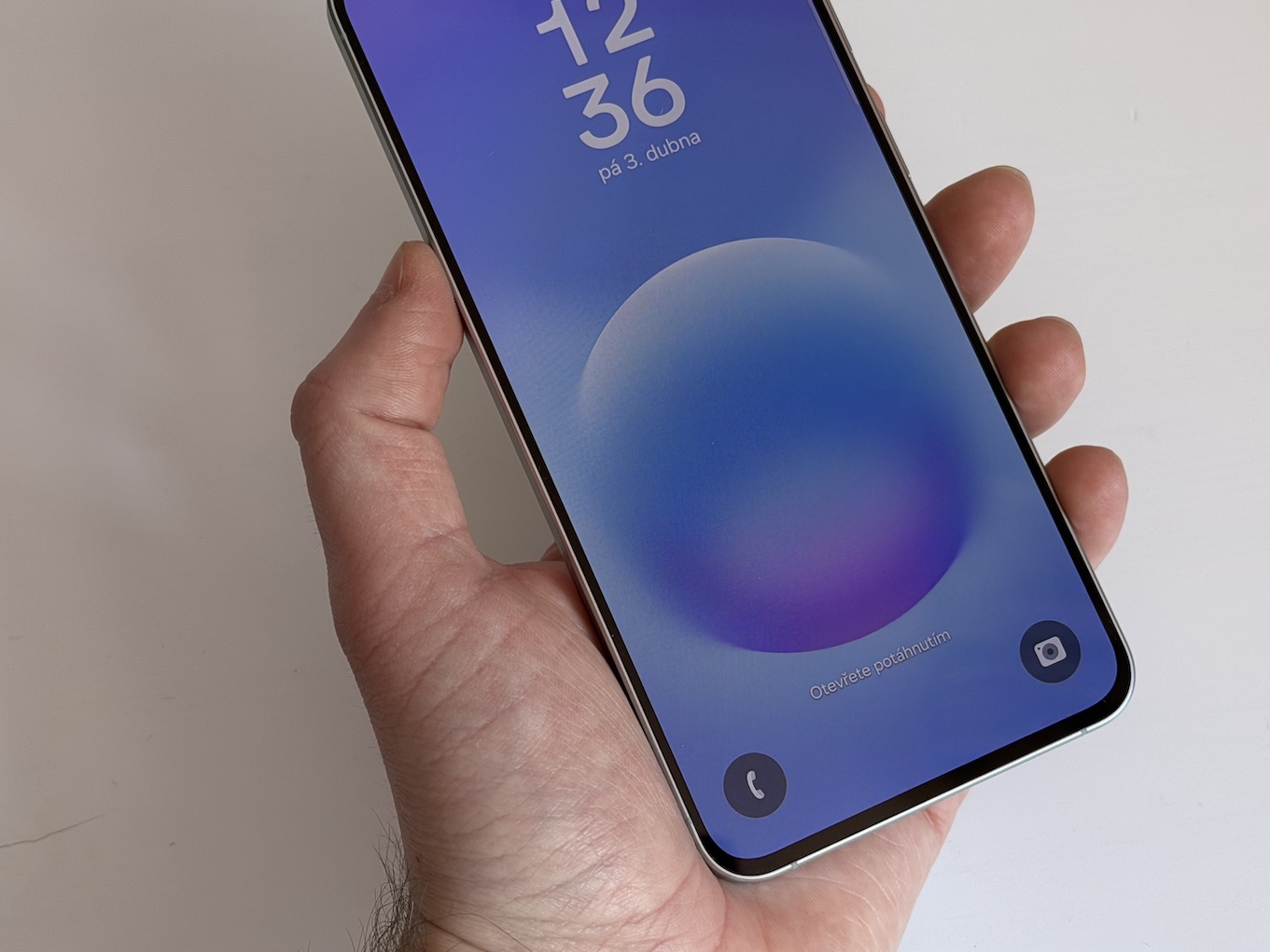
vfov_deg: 21.9
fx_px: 2458
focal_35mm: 67
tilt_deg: -67.1
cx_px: 675
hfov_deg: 29.0
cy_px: 412
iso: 64
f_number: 1.78
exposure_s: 1/121
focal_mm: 6.76
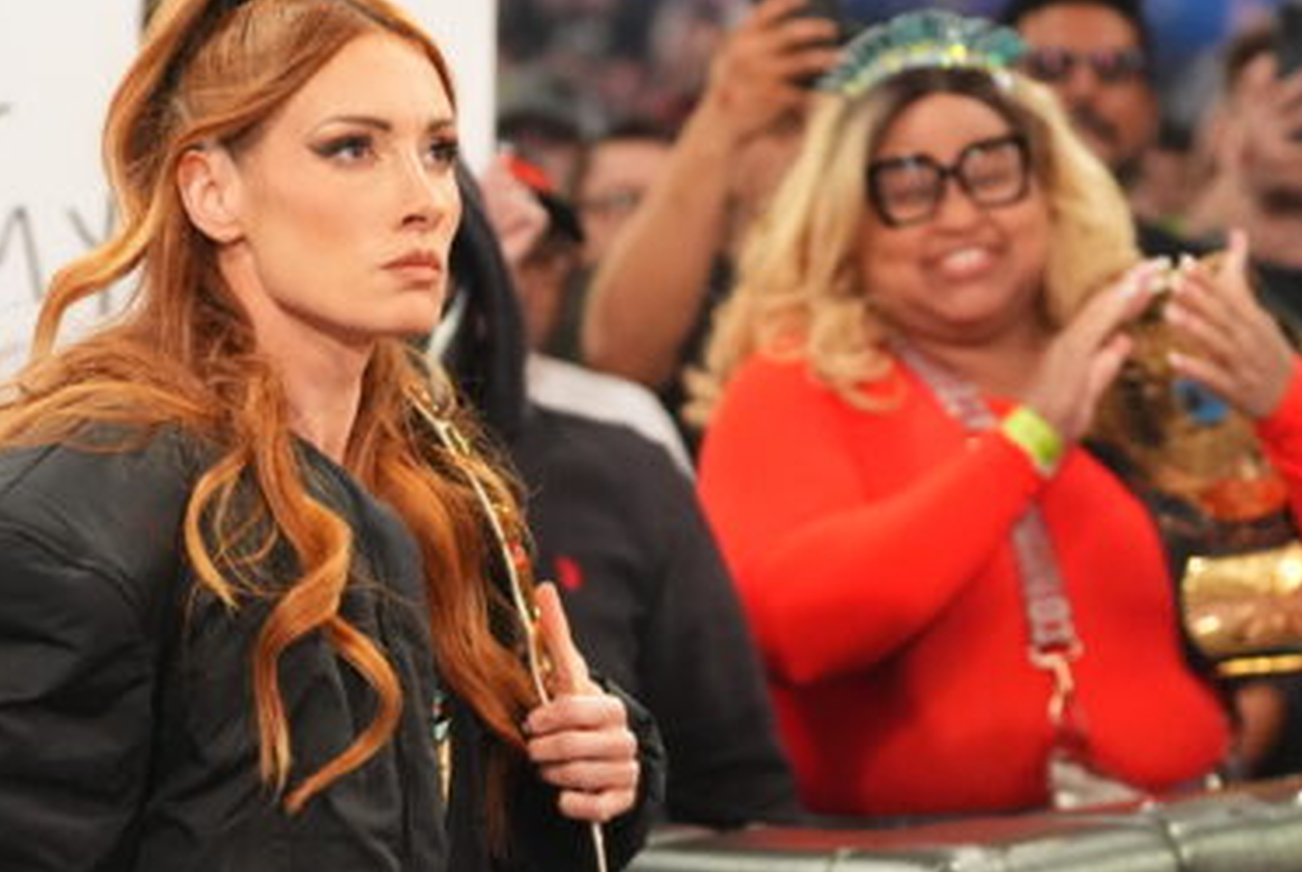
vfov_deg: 8.3
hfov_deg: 12.4
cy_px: 833
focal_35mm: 165
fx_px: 5974
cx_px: 598
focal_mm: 80
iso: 6400
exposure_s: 1/800
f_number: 2.8
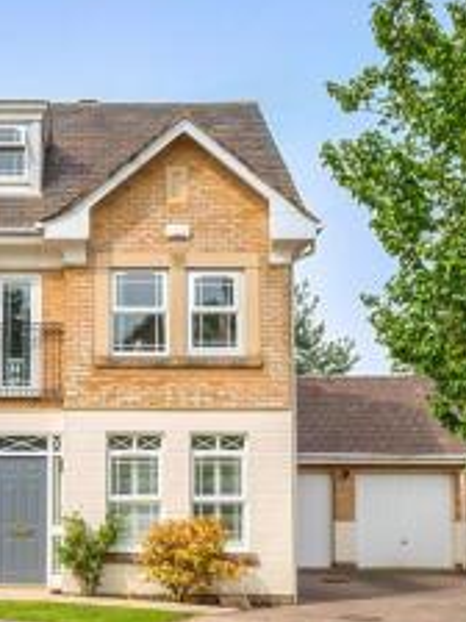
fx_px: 880
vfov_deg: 38.9
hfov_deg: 29.1
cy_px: 315
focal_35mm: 49
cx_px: 100
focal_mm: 16
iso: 400
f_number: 8
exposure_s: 1/200
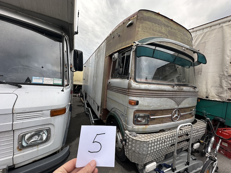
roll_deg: -3.6
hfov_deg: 102.1
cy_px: 86
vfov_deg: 85.7
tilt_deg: -3.1
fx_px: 93
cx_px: 116
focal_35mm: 14
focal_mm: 2.22
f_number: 2.2
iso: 64
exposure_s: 1/99
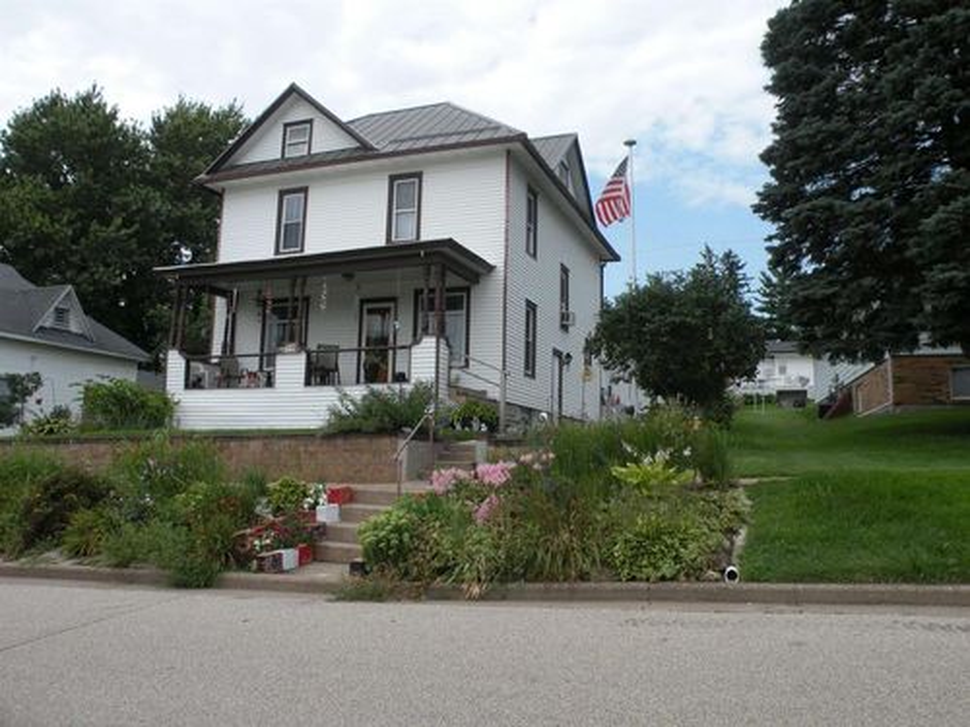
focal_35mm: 27
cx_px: 485
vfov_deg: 51.4
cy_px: 364
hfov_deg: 65.3
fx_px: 757
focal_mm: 4.7
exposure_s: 1/218
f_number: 5.6
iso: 64
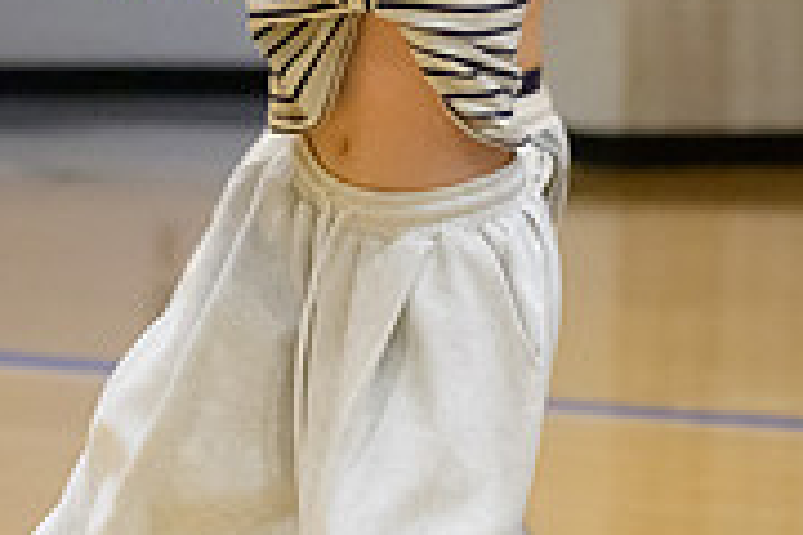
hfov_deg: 3.2
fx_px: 14364
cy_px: 187
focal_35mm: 644
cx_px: 281
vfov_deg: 2.1
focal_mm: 200
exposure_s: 1/1000
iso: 22800
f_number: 5.6
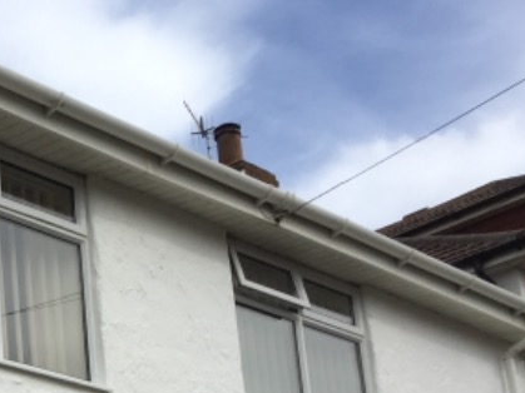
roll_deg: +0.5
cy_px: 493
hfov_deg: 21.0
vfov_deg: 16.9
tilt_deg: +14.7
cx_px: -194
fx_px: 1258
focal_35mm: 83
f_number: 2.2
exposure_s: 1/1721
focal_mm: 4.15
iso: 32
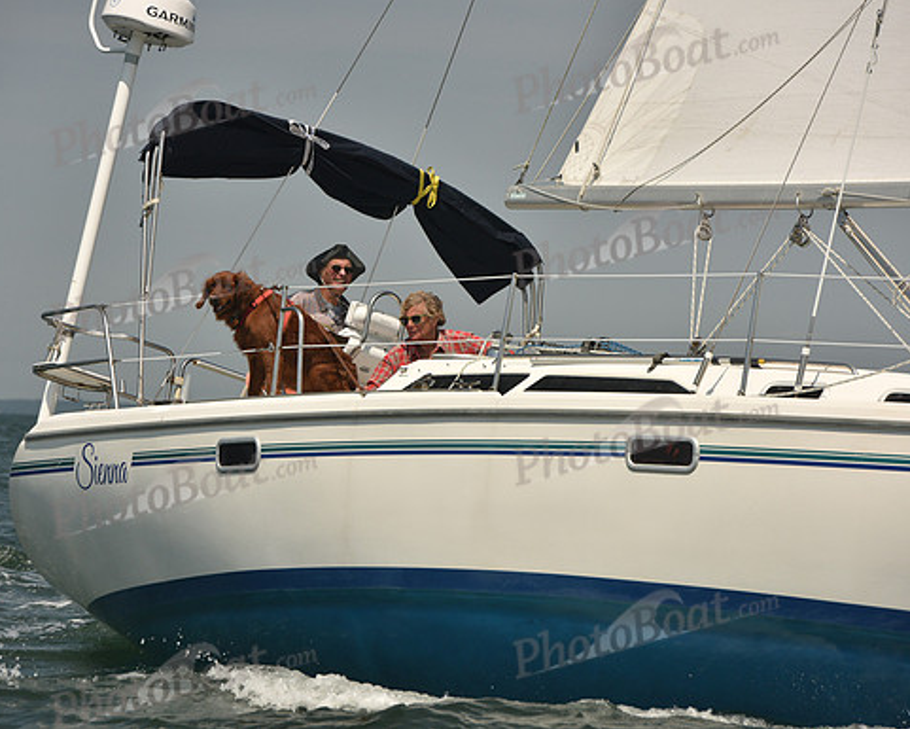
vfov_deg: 7.2
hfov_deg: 9.0
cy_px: 364
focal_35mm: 215
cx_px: 416
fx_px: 5792
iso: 320
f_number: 8
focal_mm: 190
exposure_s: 1/1000
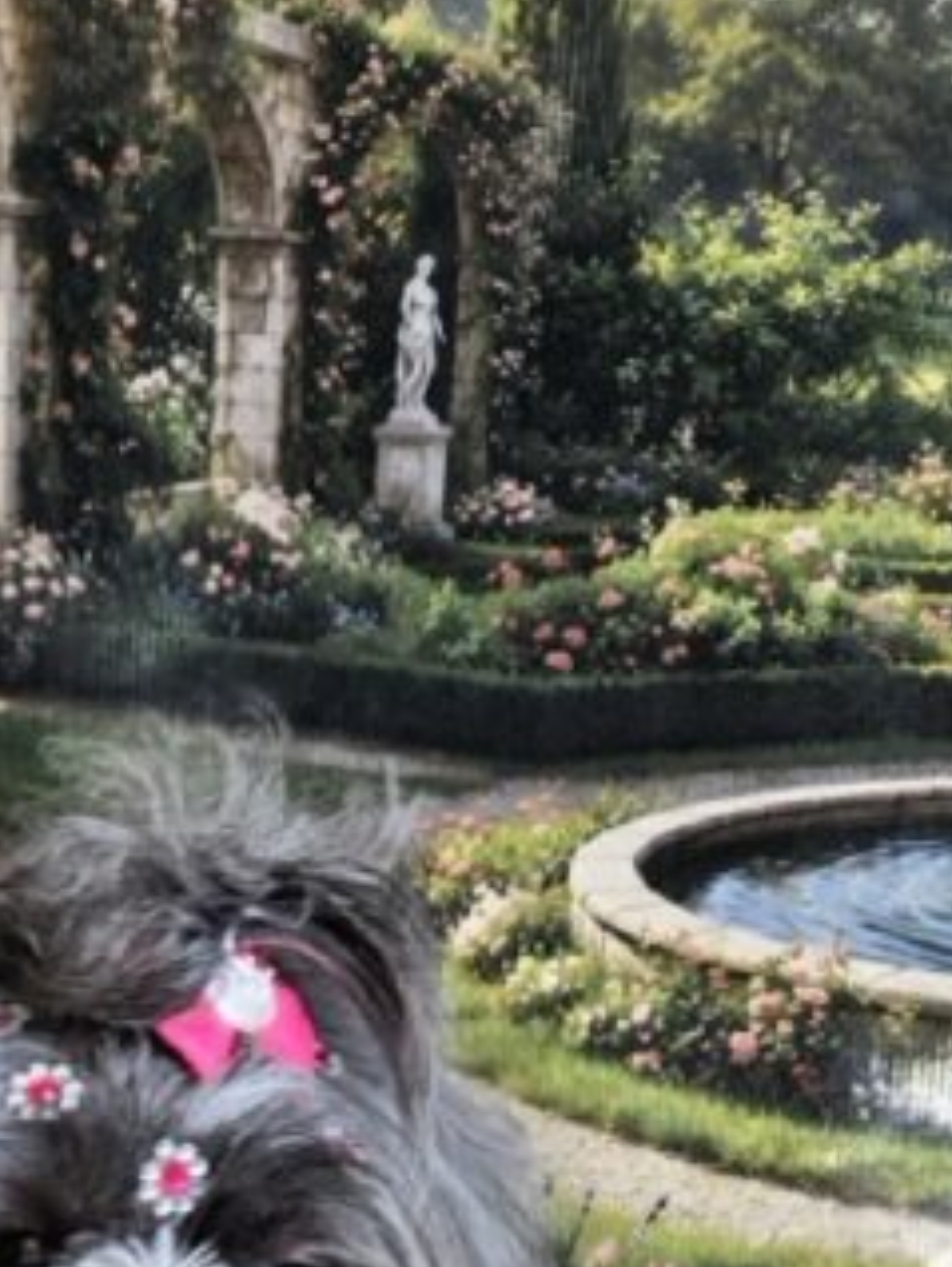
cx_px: 283
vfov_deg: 24.1
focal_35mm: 74
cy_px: 1498
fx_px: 2710
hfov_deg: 19.8
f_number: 1.8
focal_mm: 5.4
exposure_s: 1/120
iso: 50
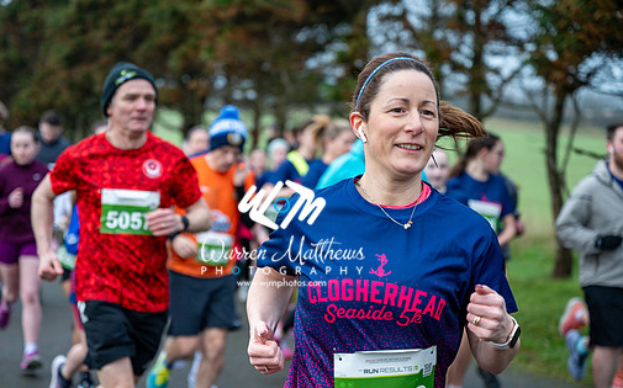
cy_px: 232
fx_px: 1391
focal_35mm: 82
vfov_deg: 15.9
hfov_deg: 25.2
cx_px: 281
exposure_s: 1/1250
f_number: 2.8
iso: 560
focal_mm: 70
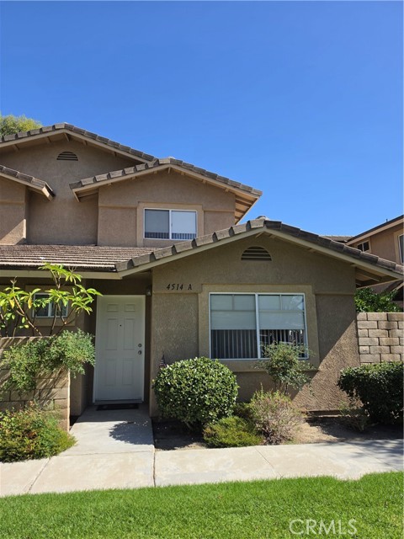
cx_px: 202
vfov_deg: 73.9
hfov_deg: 58.9
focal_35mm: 23
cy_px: 270
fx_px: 358
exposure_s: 1/4538
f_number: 1.4
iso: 64
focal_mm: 6.5
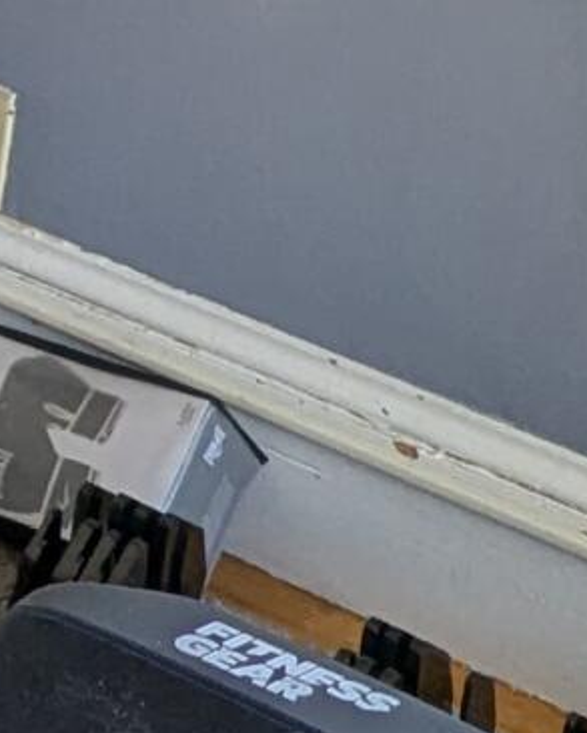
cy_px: -647
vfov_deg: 13.3
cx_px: -361
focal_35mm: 128
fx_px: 2779
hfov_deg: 11.4
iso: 62
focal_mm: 2.35
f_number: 2.2
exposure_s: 1/60
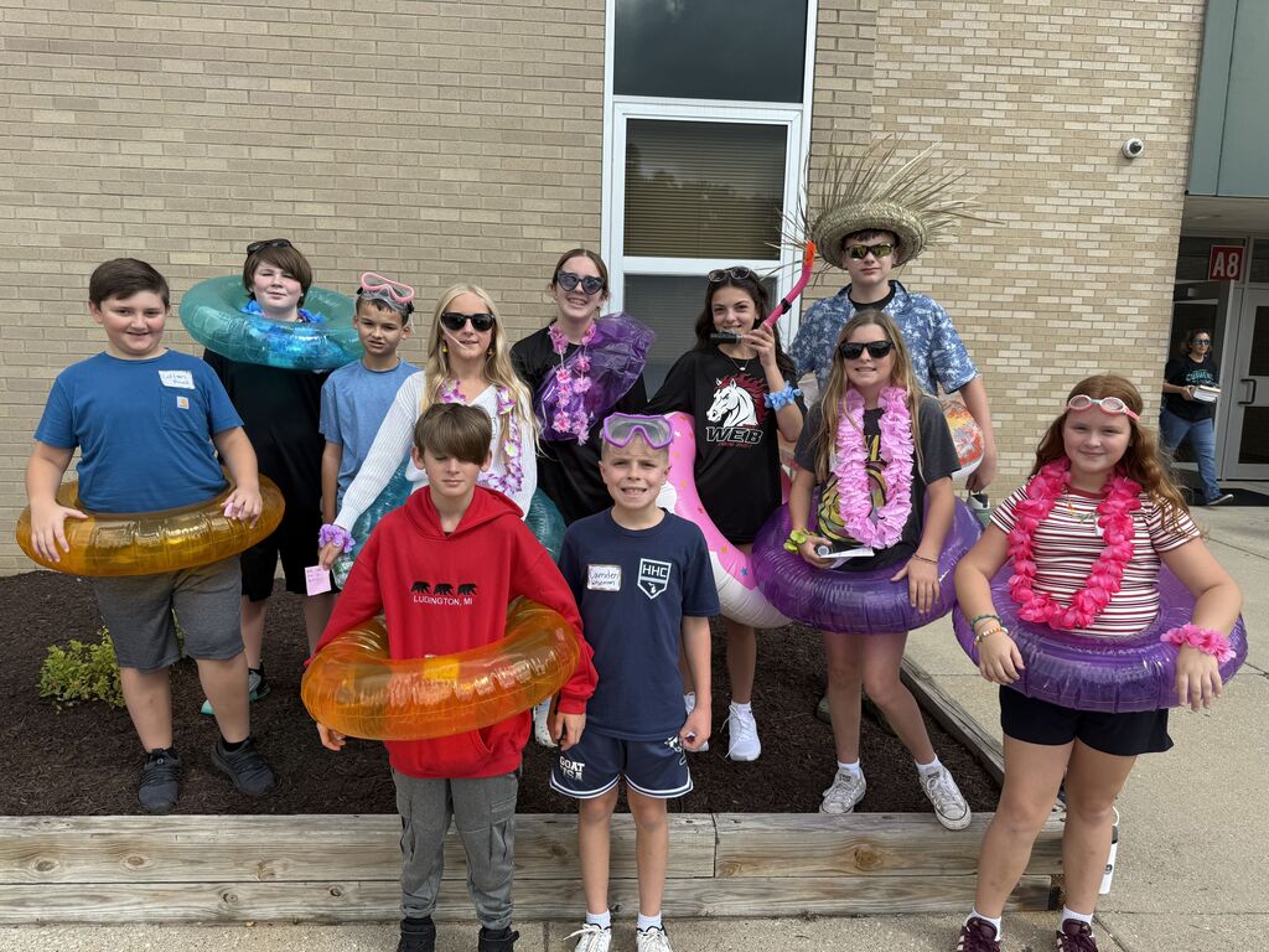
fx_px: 880
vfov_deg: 56.8
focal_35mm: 24
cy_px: 476
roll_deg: -2.4
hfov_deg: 71.6
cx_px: 634
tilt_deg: -7.7
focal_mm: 6.76
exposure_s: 1/2053
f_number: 1.78
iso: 80
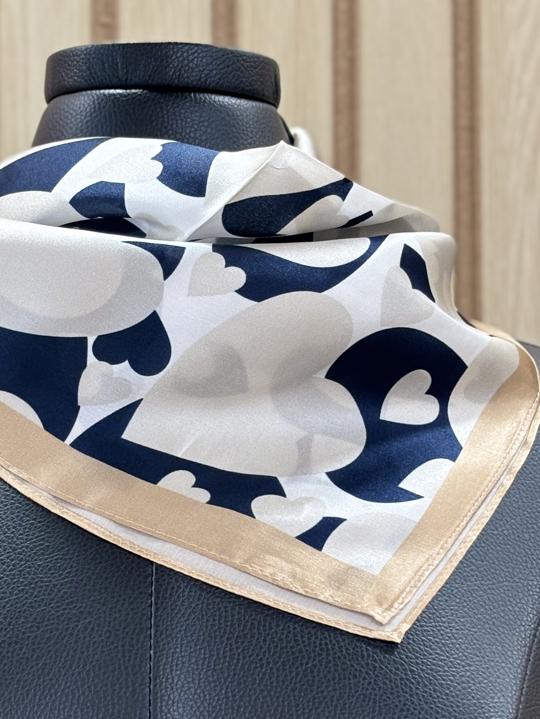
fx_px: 2225
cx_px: 141
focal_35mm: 107
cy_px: 447
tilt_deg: +3.0
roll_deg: +0.2
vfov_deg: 18.3
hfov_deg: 13.8
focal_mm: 5.96
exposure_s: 1/60
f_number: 1.6
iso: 64
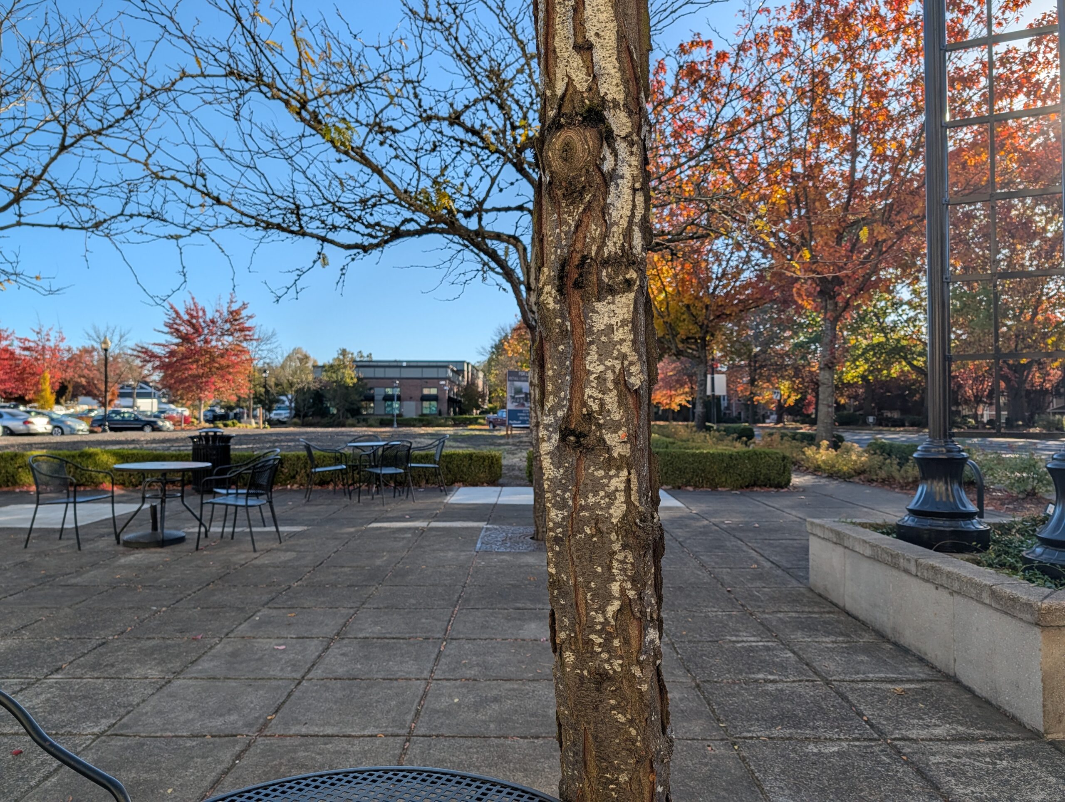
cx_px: 532
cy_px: 401
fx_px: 739
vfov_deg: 56.9
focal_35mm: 24
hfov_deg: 71.5
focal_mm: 6.9
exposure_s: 1/986
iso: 21
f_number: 1.68
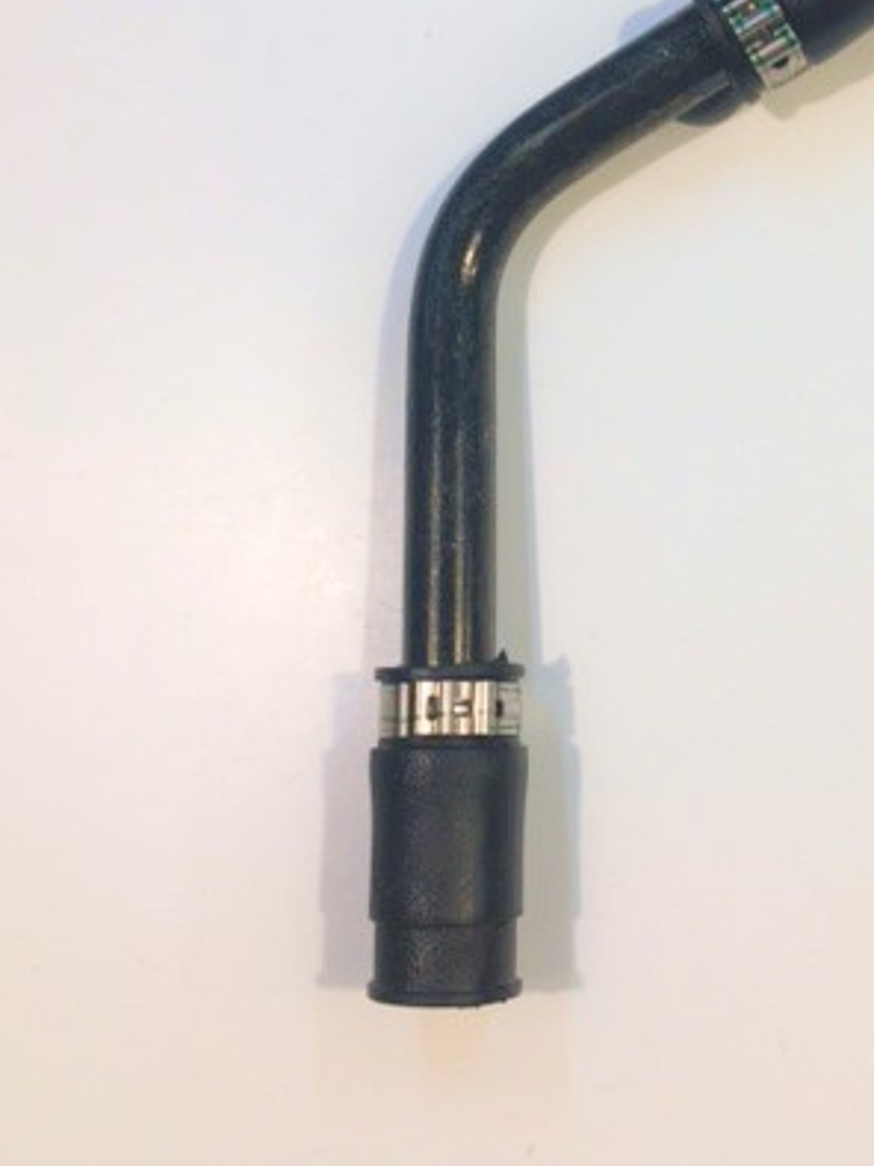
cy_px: 322
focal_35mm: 47
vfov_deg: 39.6
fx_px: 1583
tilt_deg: -75.6
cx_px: 593
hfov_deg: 30.6
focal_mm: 4.15
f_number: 2.2
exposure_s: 1/50
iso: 40
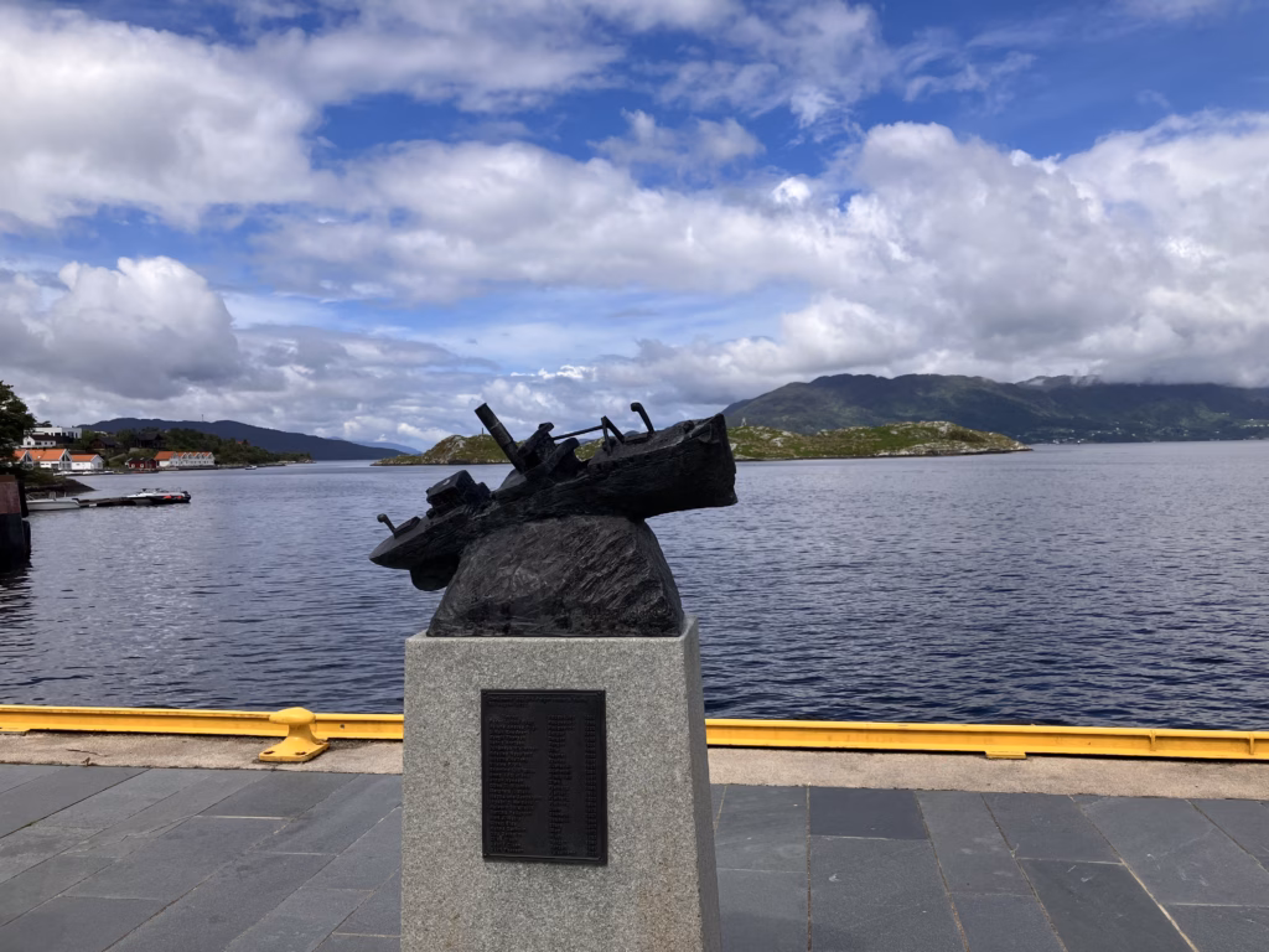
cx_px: 634
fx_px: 1026
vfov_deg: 49.7
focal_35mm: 28
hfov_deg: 63.4
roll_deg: +1.5
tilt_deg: -0.9
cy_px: 476
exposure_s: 1/3472
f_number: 1.8
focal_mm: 3.99
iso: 32
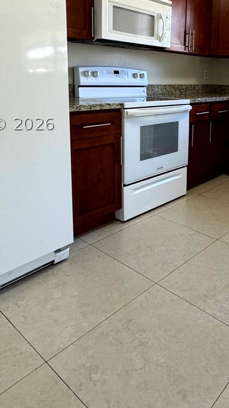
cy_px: 124
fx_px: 313
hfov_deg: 37.8
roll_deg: -2.6
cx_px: 202
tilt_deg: -7.1
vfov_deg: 63.7
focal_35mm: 29
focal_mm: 2.22
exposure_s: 1/120
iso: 125
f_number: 2.2
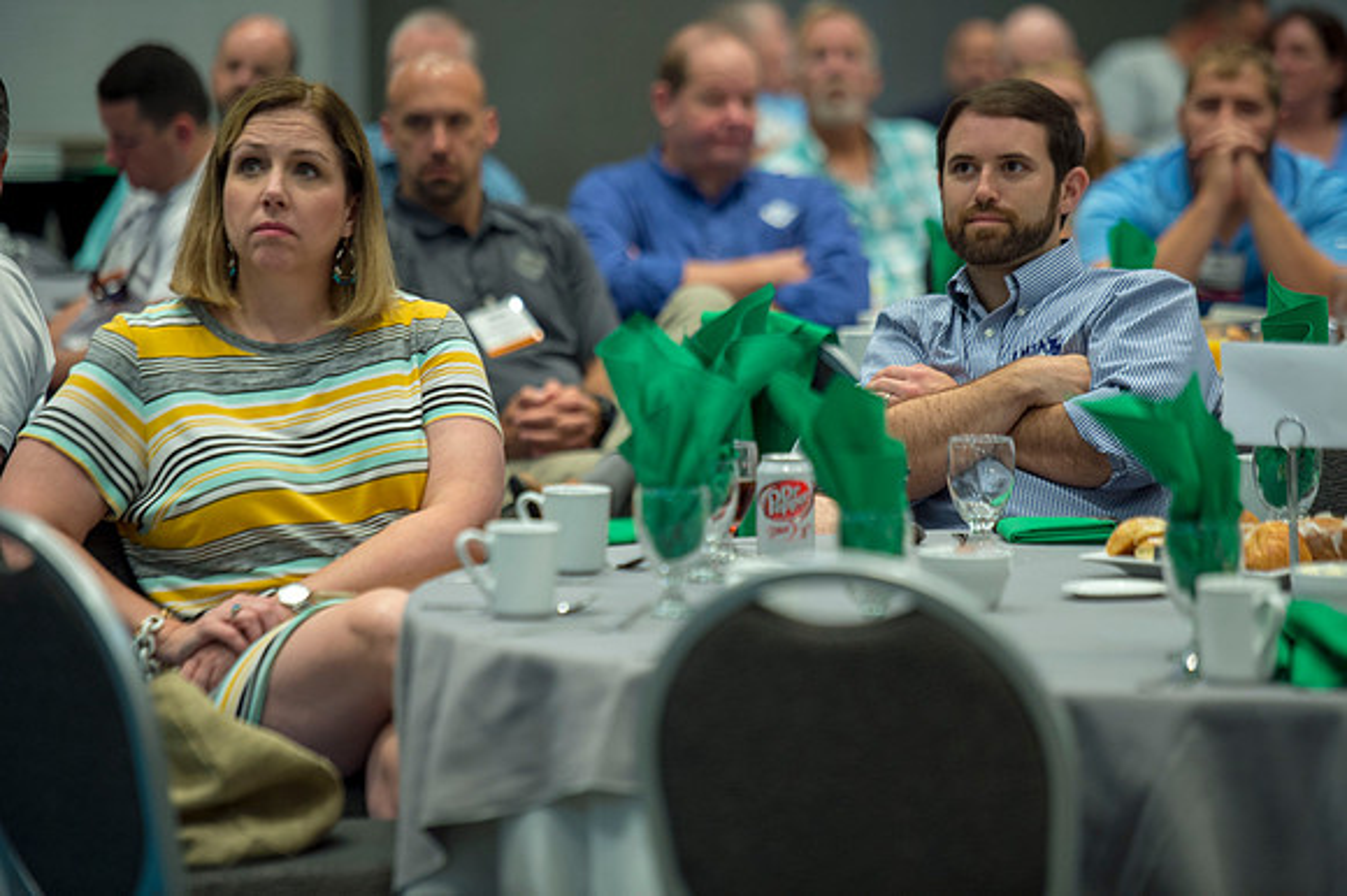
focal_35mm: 180
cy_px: 448
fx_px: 6731
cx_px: 674
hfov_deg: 11.4
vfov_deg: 7.6
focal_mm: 180
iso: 1250
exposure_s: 1/160
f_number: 2.8
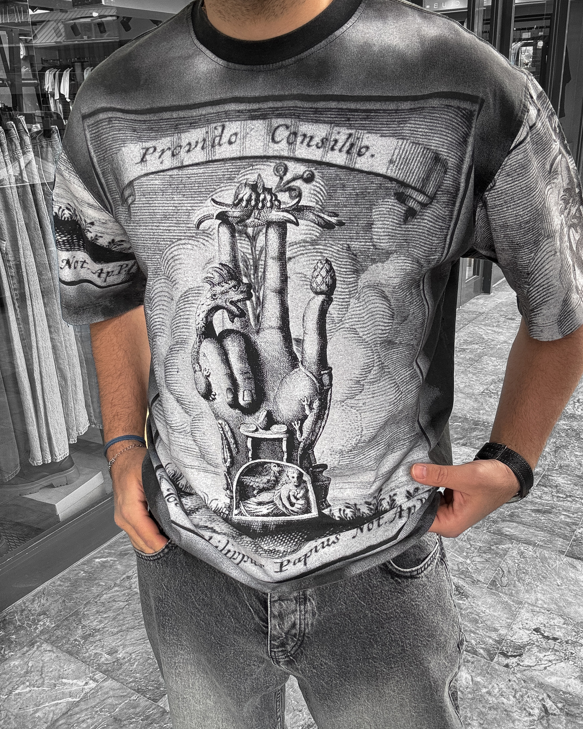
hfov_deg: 45.8
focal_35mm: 32
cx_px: 287
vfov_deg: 55.7
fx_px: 690
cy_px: 375
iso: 32
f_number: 1.9
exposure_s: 1/120
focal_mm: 2.69
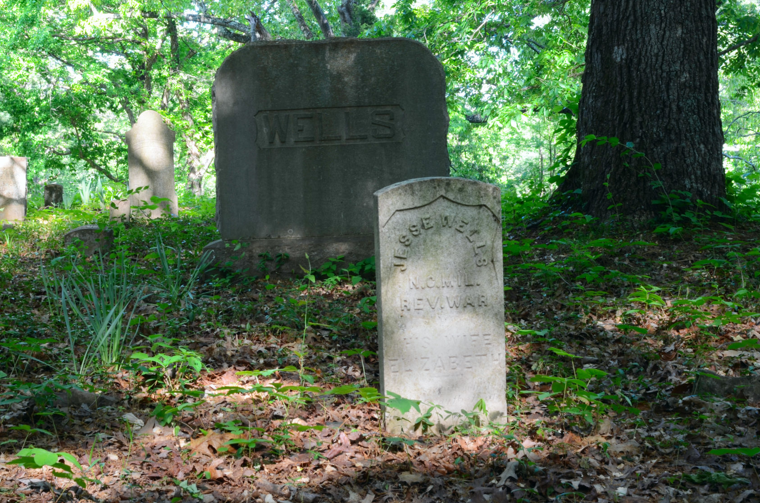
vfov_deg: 26.3
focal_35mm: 51
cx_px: 310
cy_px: 221
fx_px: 1074
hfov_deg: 38.8
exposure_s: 1/3
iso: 100
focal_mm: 28
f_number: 16
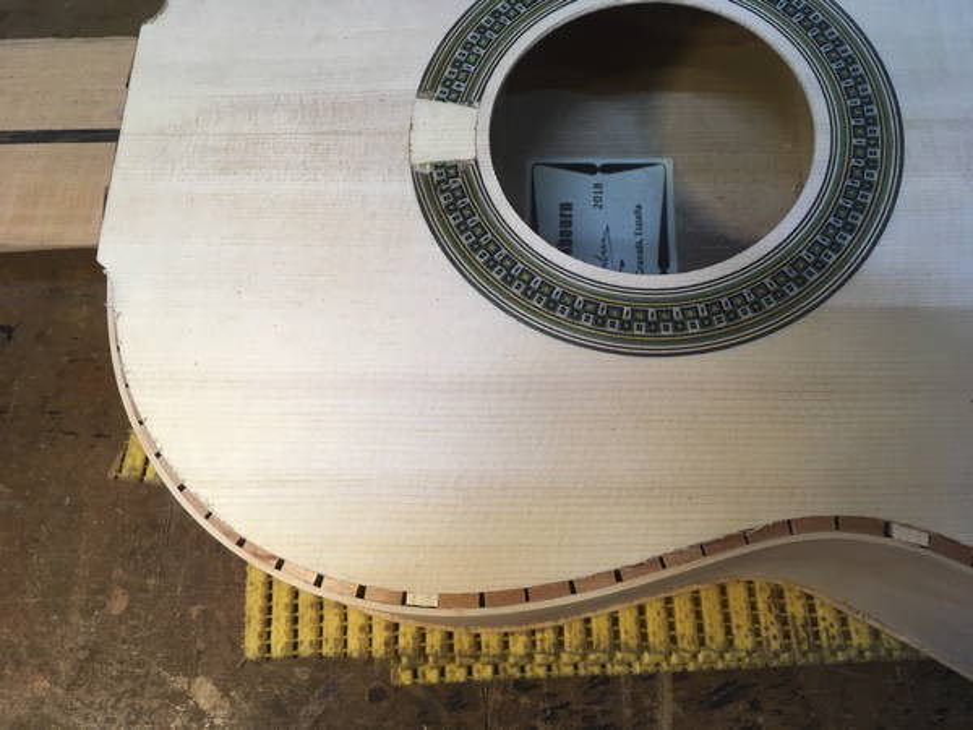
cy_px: 365
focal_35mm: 29
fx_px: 815
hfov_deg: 61.7
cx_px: 486
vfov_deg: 48.2
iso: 50
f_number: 2.2
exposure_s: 1/33
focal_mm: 4.15
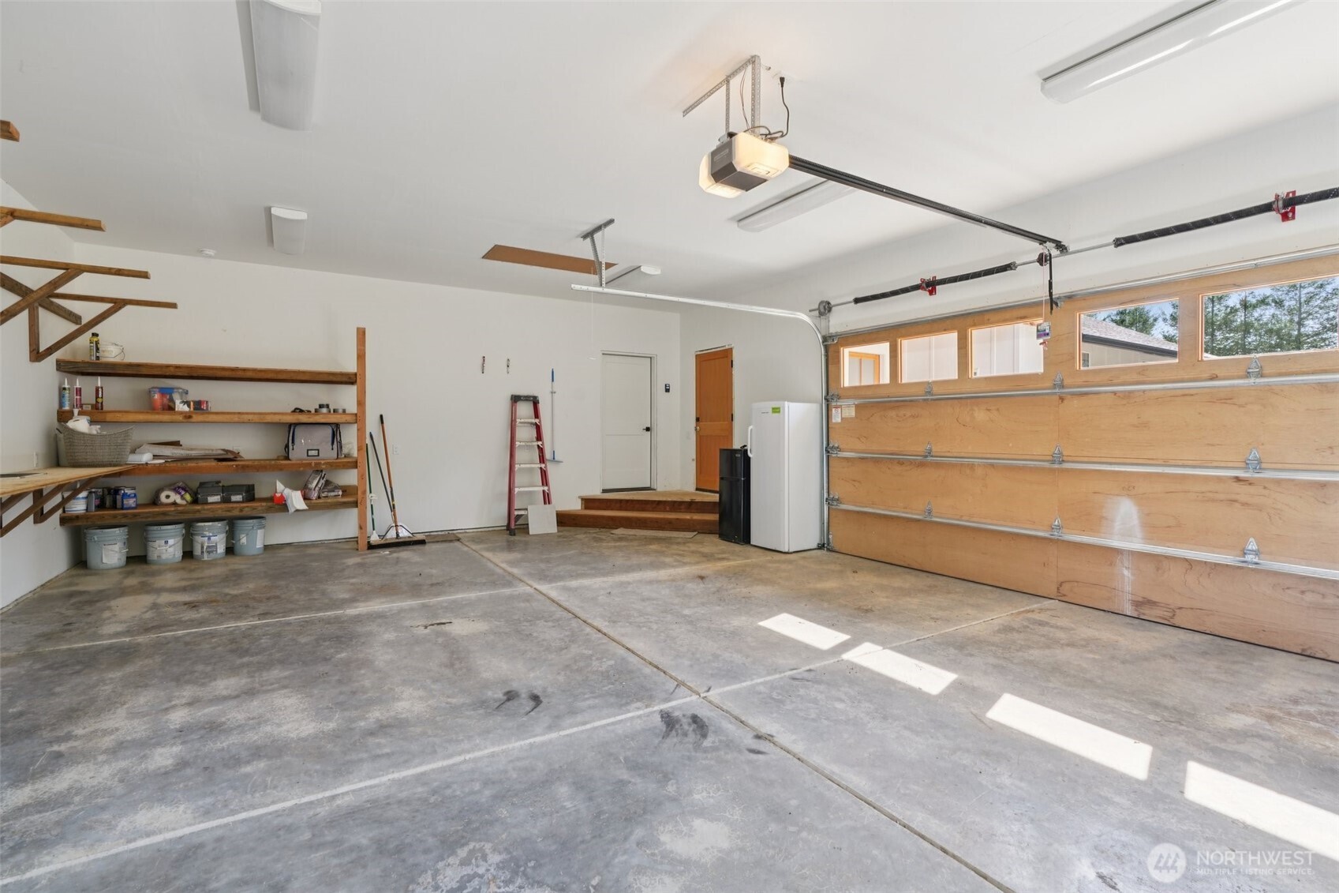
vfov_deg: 73.7
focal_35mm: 16
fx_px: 595
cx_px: 670
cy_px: 446
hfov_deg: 96.7
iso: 400
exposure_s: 1/25
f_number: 8
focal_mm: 16
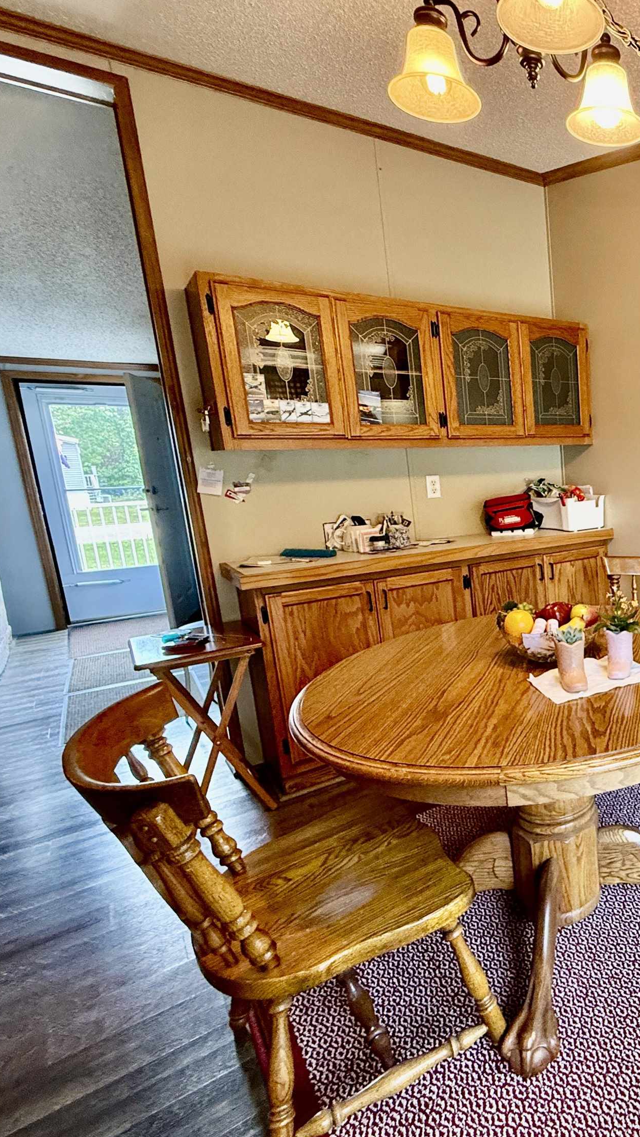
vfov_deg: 83.8
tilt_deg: -11.0
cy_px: 577
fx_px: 634
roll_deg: +1.5
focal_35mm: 21
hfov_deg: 43.8
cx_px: 671
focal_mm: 2.22
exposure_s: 1/60
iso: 320
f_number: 2.2
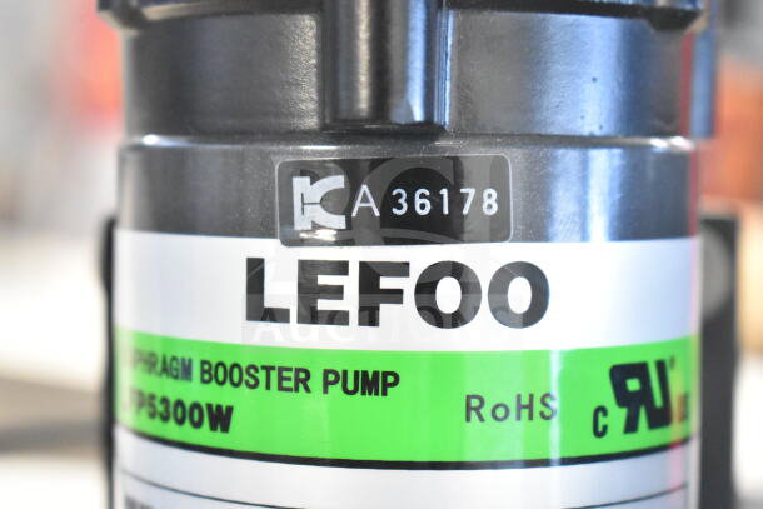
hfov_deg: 27.0
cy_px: 254
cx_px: 382
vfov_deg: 18.2
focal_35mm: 75
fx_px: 1590
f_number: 5.6
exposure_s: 1/80
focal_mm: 50
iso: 9000
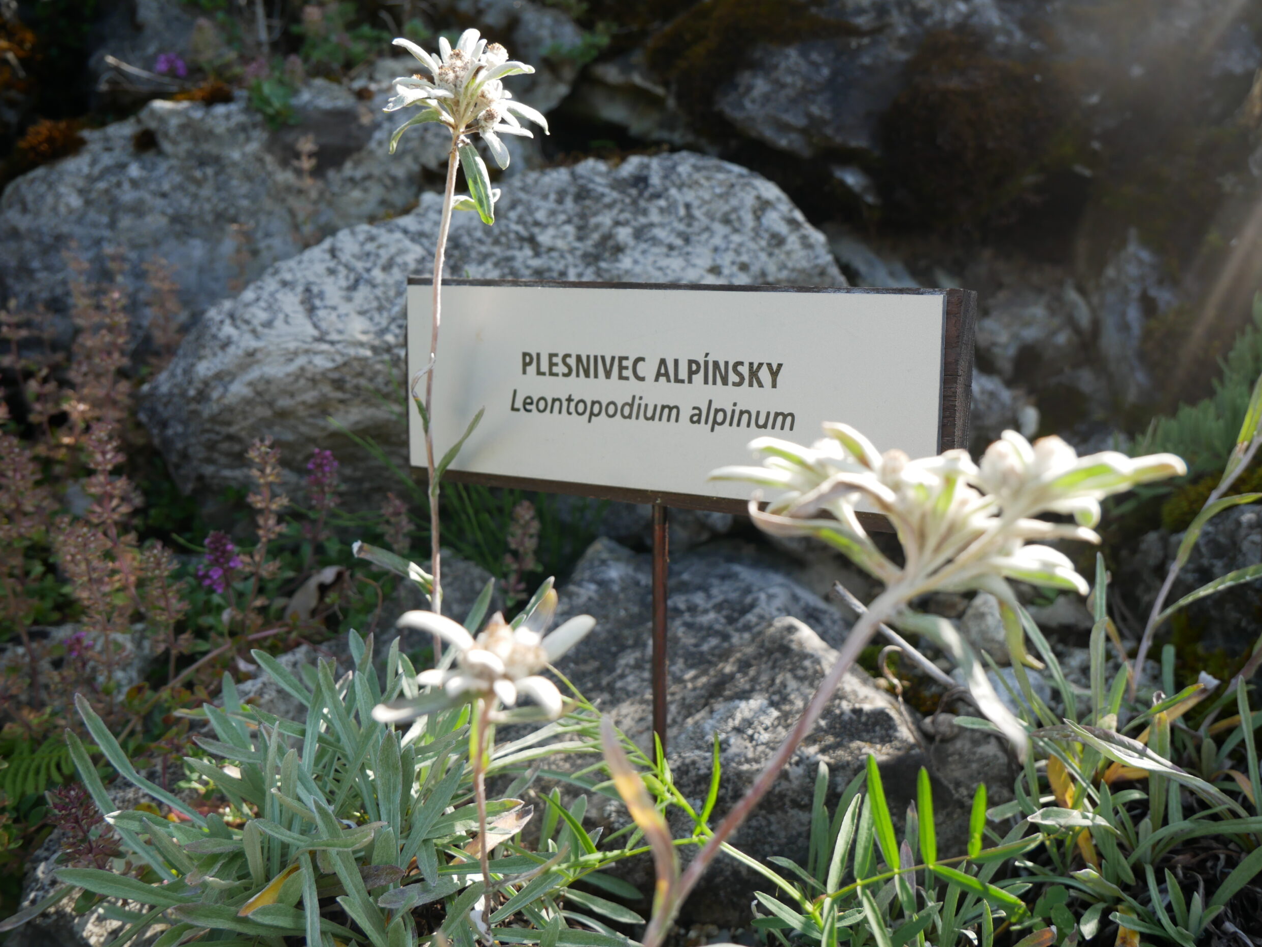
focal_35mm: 35
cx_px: 646
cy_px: 471
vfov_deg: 40.7
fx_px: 1276
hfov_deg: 52.6
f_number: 5
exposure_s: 1/200
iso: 200
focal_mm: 17
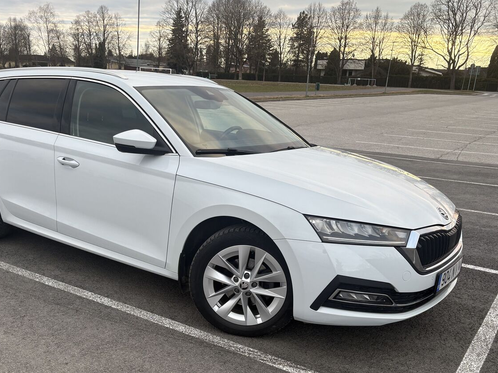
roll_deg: -2.7
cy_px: 254
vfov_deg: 38.2
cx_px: 192
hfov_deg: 49.7
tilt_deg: -18.1
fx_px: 532
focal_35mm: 37
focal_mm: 5.96
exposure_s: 1/219
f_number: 1.6
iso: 50
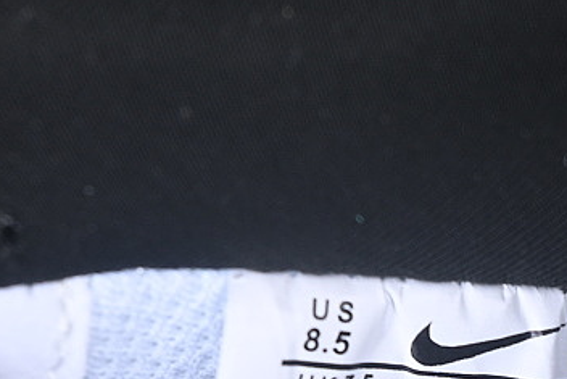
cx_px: 556
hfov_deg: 9.3
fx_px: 3482
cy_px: 497
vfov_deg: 6.2
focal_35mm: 221
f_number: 6.3
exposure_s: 1/60
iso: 160
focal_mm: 48
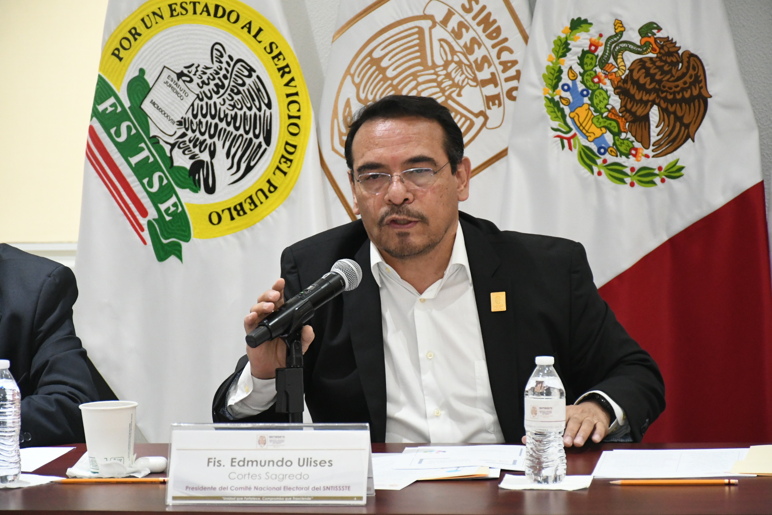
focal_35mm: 150
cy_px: 258
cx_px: 386
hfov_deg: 13.7
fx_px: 3216
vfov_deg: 9.1
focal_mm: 100
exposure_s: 1/100
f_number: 5.6
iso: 4000
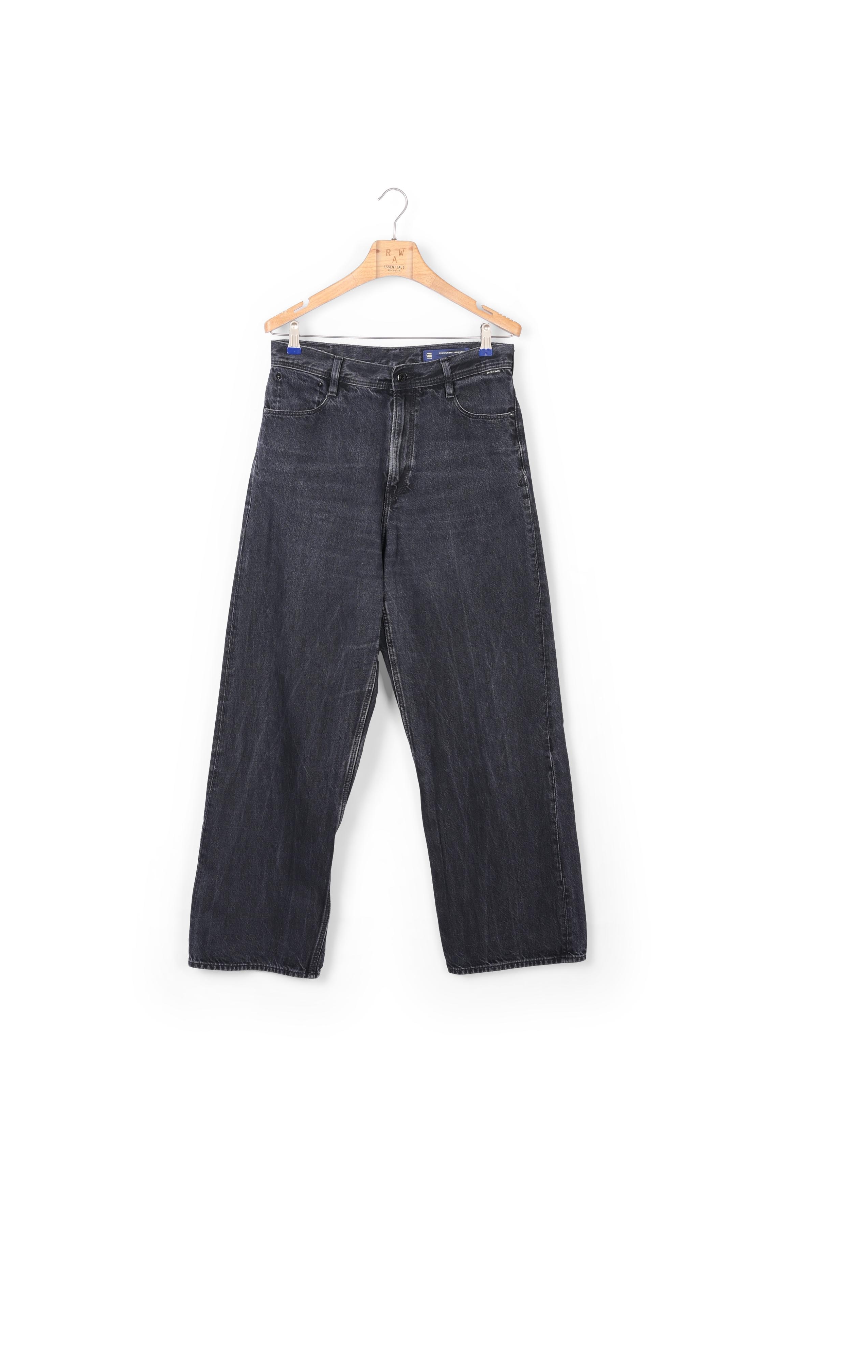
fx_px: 1434
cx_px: 394
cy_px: 674
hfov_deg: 32.8
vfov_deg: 50.4
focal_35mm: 39
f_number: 11
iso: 100
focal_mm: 38
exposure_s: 1/200
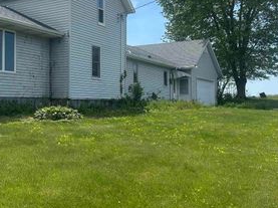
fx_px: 377
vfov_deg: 30.7
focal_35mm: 47
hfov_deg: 39.0
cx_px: 58
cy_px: 79
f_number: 1.5
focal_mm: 5.7
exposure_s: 1/5076
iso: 50
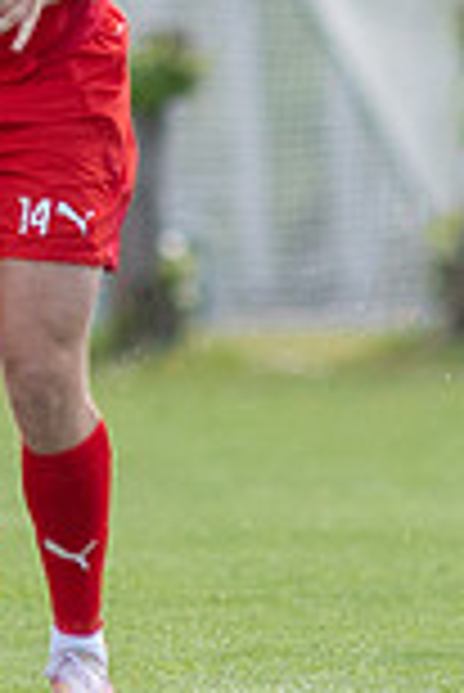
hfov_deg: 0.6
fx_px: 43592
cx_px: -131
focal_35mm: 2260
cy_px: 20
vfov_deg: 0.9
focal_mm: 300
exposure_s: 1/2500
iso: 360
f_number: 3.2
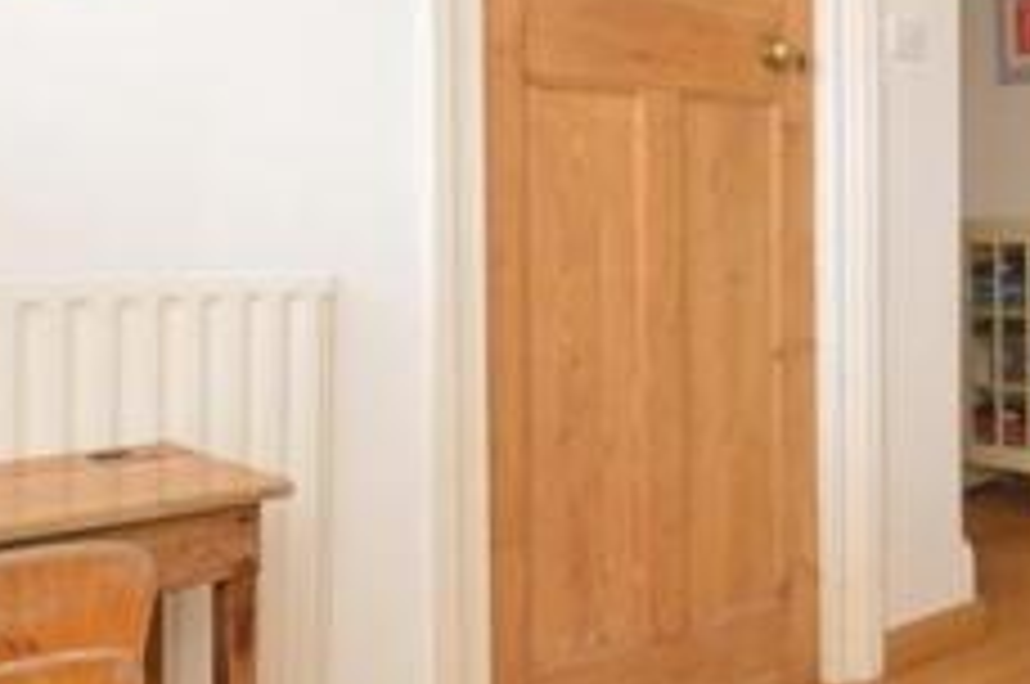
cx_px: 985
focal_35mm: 43
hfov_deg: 40.8
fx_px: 1229
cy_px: 205
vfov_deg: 30.8
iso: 500
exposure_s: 1/10
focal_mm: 10
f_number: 7.1
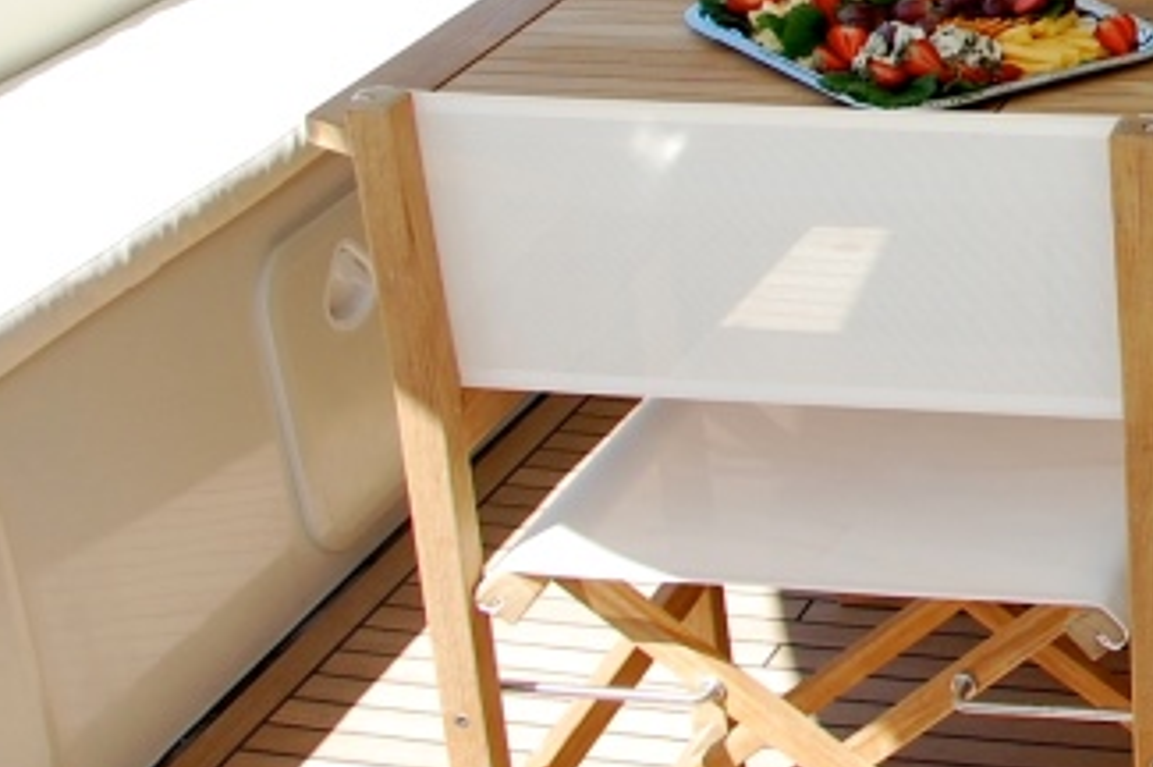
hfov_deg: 21.5
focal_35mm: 85
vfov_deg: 15.4
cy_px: -186
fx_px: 2720
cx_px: 1522
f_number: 8
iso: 200
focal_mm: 18
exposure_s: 1/250
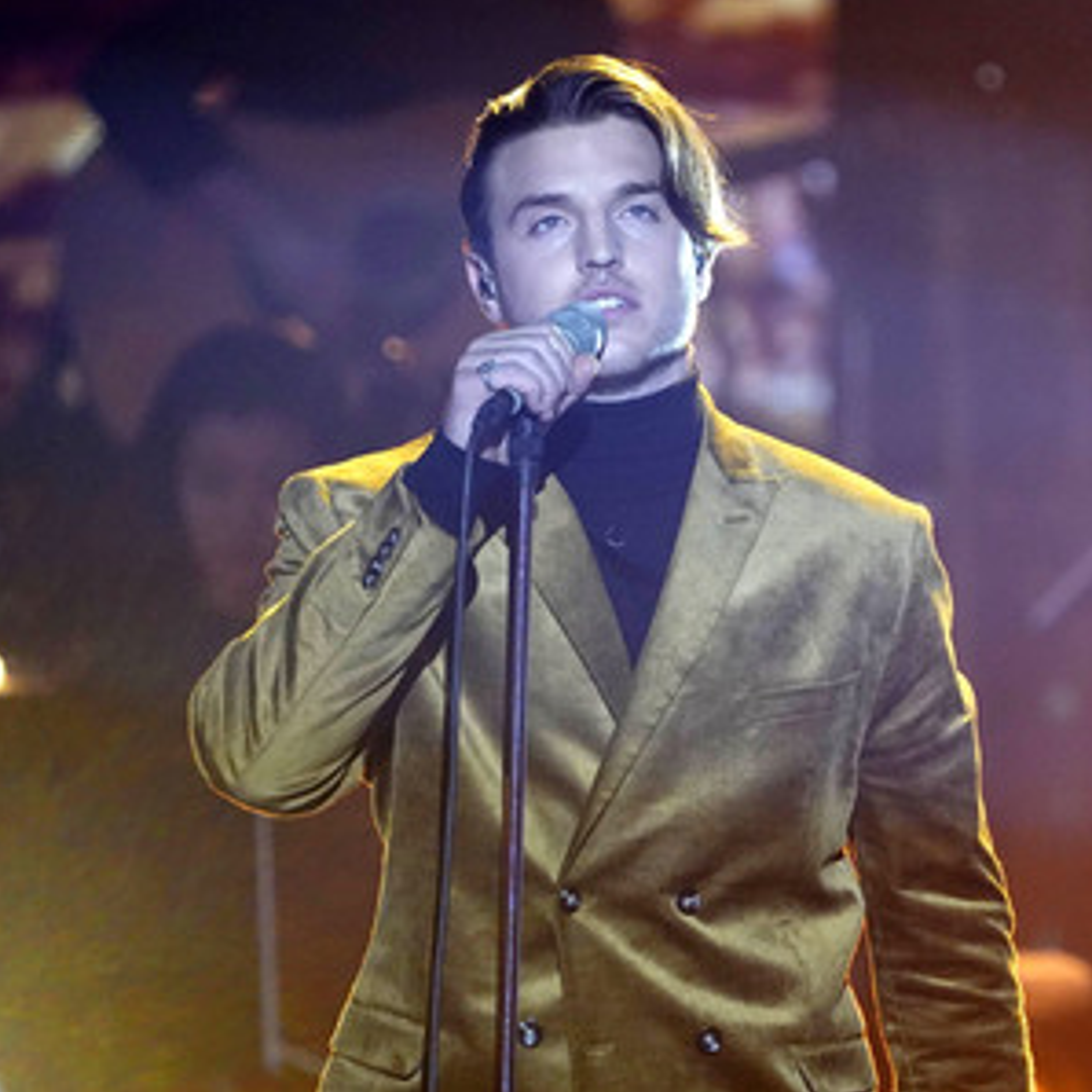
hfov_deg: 2.5
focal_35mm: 711
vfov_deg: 2.5
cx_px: 632
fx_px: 25376
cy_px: 546
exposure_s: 1/80
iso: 5000
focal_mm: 553
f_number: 6.3
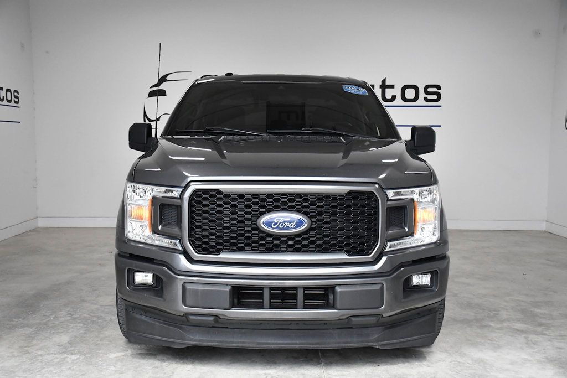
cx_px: 284
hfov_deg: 49.5
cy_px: 189
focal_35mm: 39
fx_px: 614
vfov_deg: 34.2
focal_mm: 26
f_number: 3.8
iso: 2500
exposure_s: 1/2000
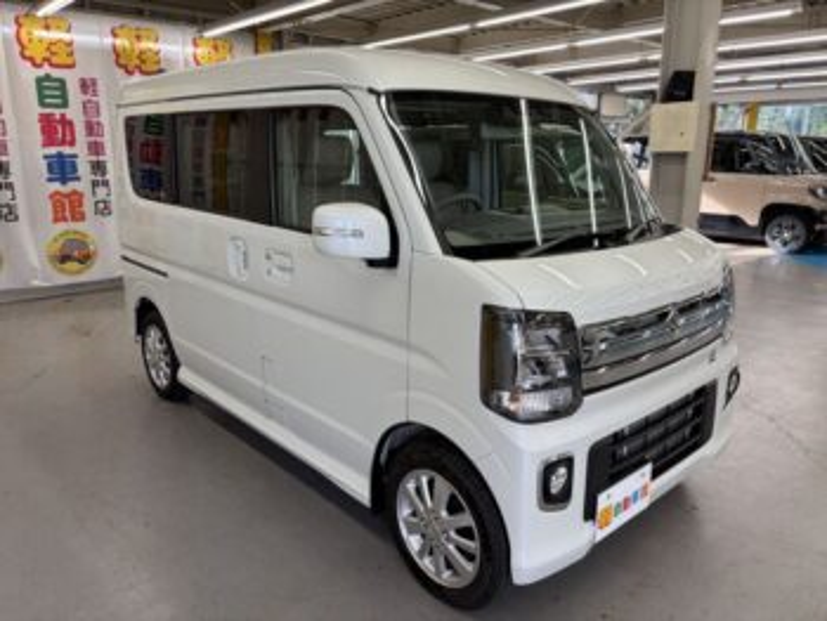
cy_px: 310
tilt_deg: -13.0
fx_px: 622
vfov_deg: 53.1
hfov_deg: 67.3
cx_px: 414
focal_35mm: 26
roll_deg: +0.3
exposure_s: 1/100
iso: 64
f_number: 1.6
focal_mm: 5.96
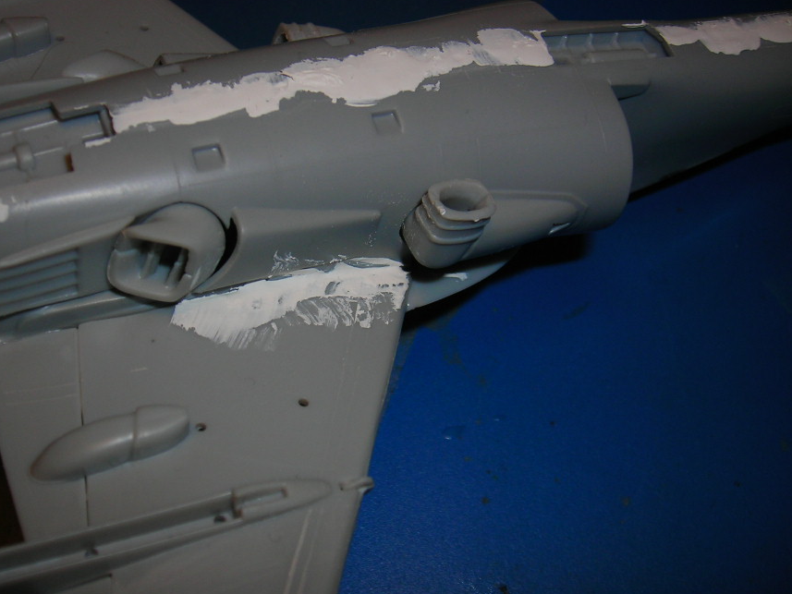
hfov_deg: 38.8
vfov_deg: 29.7
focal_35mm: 49
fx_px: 1121
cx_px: 332
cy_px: 304
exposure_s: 1/60.1
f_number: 6.6
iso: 50
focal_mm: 6.8
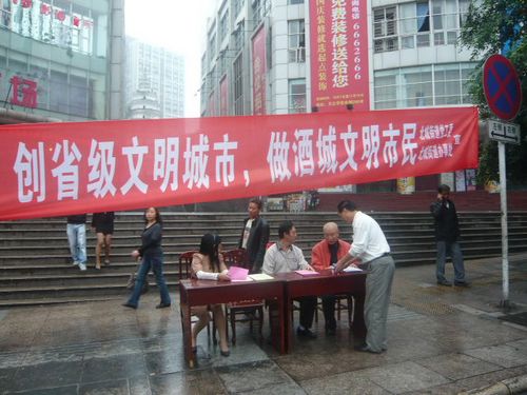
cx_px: 264
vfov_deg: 49.7
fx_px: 426
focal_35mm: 28
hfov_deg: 63.4
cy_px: 198
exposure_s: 1/60
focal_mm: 4.6
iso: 100
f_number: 2.8
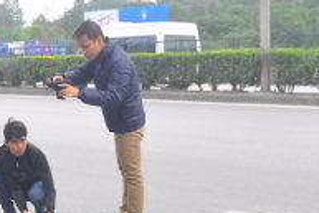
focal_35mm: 93
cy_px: 149
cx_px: 54
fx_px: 825
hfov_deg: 21.6
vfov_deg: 14.7
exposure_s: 1/200
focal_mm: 18
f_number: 5
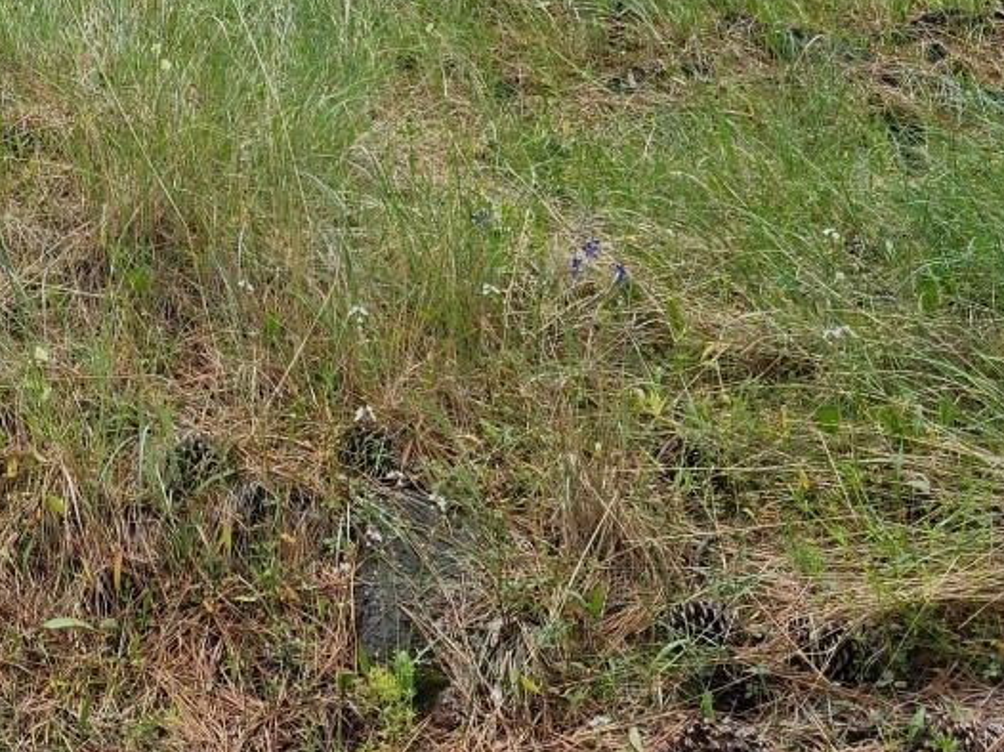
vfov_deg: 20.9
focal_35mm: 63
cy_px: -260
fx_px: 1826
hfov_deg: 29.5
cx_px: 105
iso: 20
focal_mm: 5.4
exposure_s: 1/318
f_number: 1.8
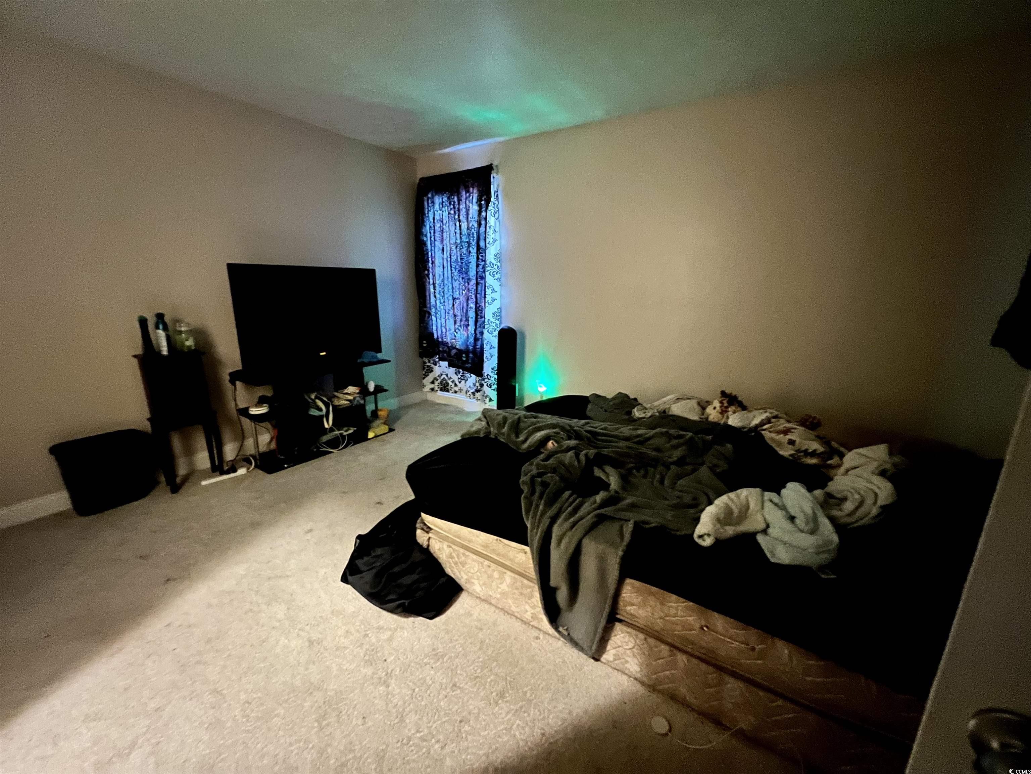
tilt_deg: -14.7
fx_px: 387
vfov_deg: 89.9
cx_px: 516
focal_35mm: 13
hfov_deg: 106.2
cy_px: 387
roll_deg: -1.0
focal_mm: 1.57
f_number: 1.8
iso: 1000
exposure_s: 1/9
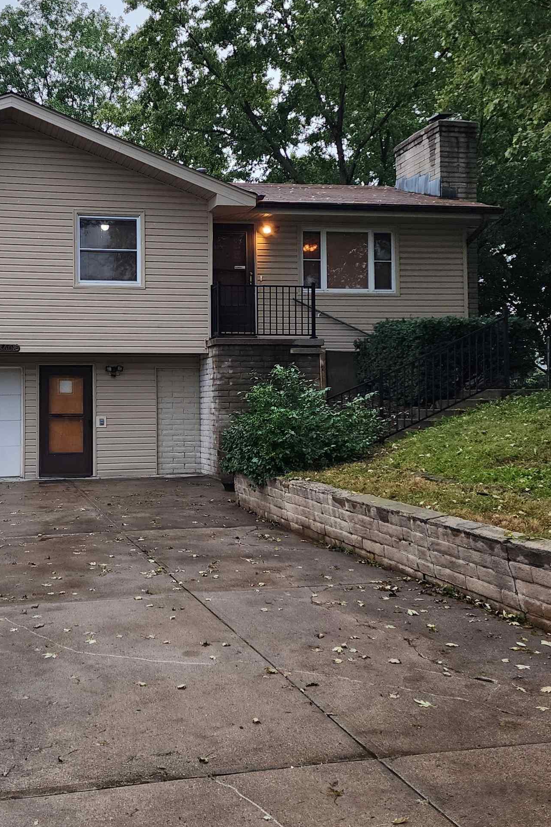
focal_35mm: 38
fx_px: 873
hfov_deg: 34.2
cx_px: 127
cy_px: 379
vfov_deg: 50.6
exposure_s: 1/180
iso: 160
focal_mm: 6.4
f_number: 1.8
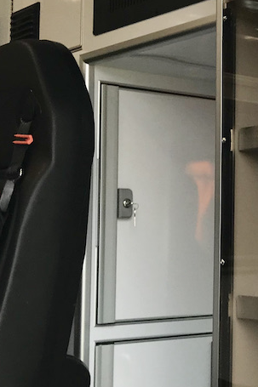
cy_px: 189
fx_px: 882
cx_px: 314
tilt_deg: +0.7
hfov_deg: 16.0
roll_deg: -0.5
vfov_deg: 24.8
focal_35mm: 82
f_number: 1.8
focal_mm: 3.99
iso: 20
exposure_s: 1/441
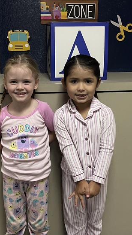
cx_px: 61
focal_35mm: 51
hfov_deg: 23.5
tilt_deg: -15.2
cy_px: 115
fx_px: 317
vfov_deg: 40.6
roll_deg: +1.3
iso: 250
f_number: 1.6
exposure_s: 1/60
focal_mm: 5.1
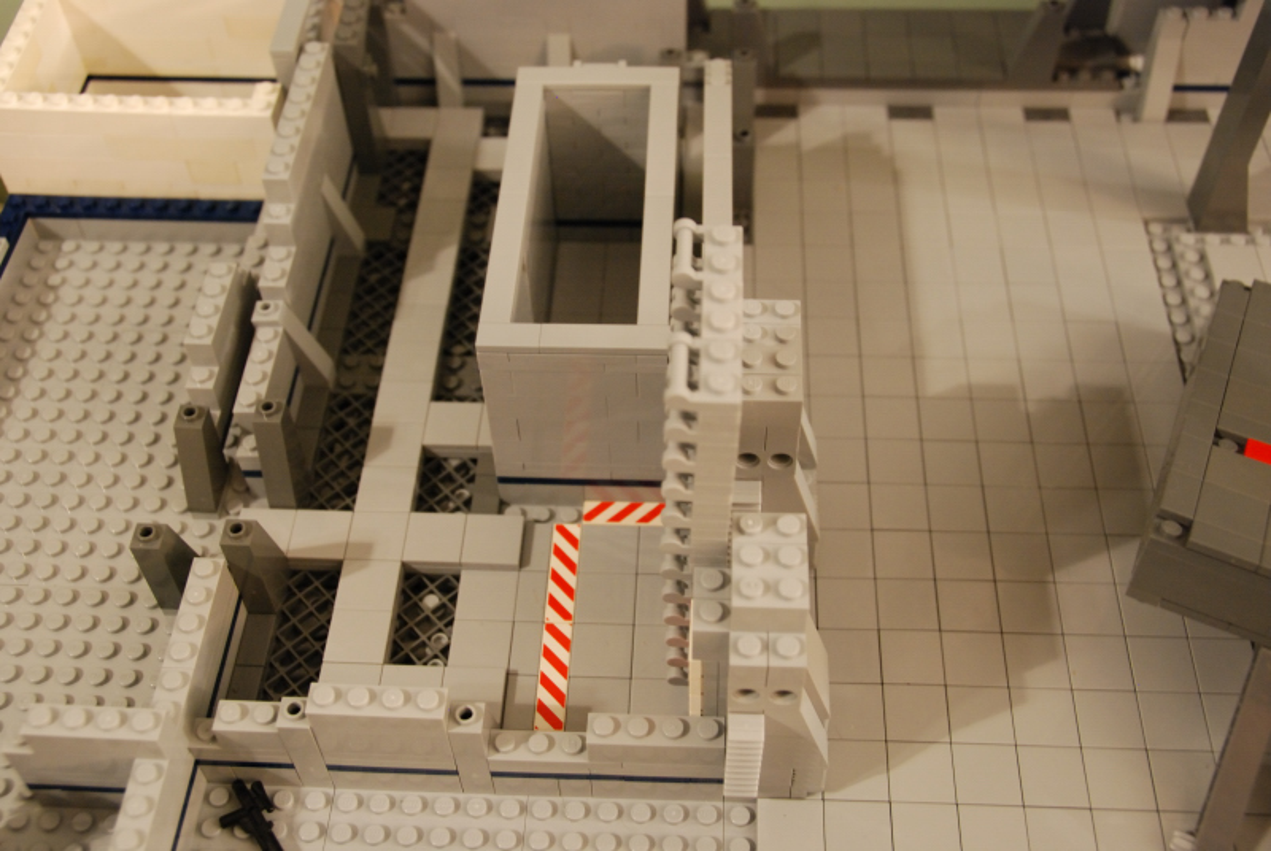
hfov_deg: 47.9
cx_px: 636
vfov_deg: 33.1
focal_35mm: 40
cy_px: 426
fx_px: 1432
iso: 800
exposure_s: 1/4
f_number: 5.6
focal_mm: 27
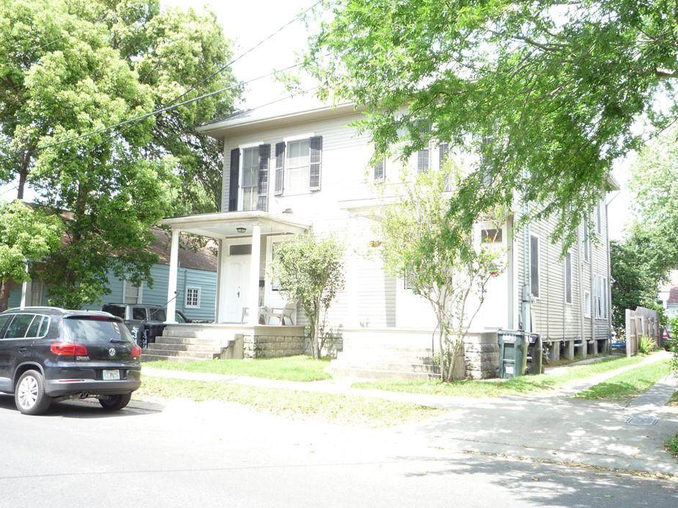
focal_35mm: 33
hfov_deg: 55.3
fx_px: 646
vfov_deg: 42.9
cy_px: 250
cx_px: 352
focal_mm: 5.2
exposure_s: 1/125
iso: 100
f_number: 4
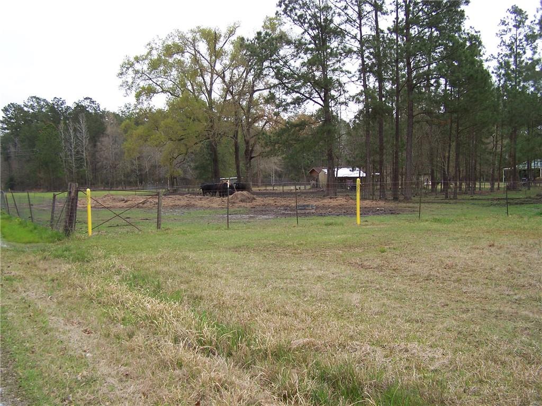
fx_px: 595
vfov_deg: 37.7
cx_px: 271
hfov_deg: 49.0
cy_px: 203
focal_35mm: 38
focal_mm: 6.3
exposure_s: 1/350
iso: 80
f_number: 2.8
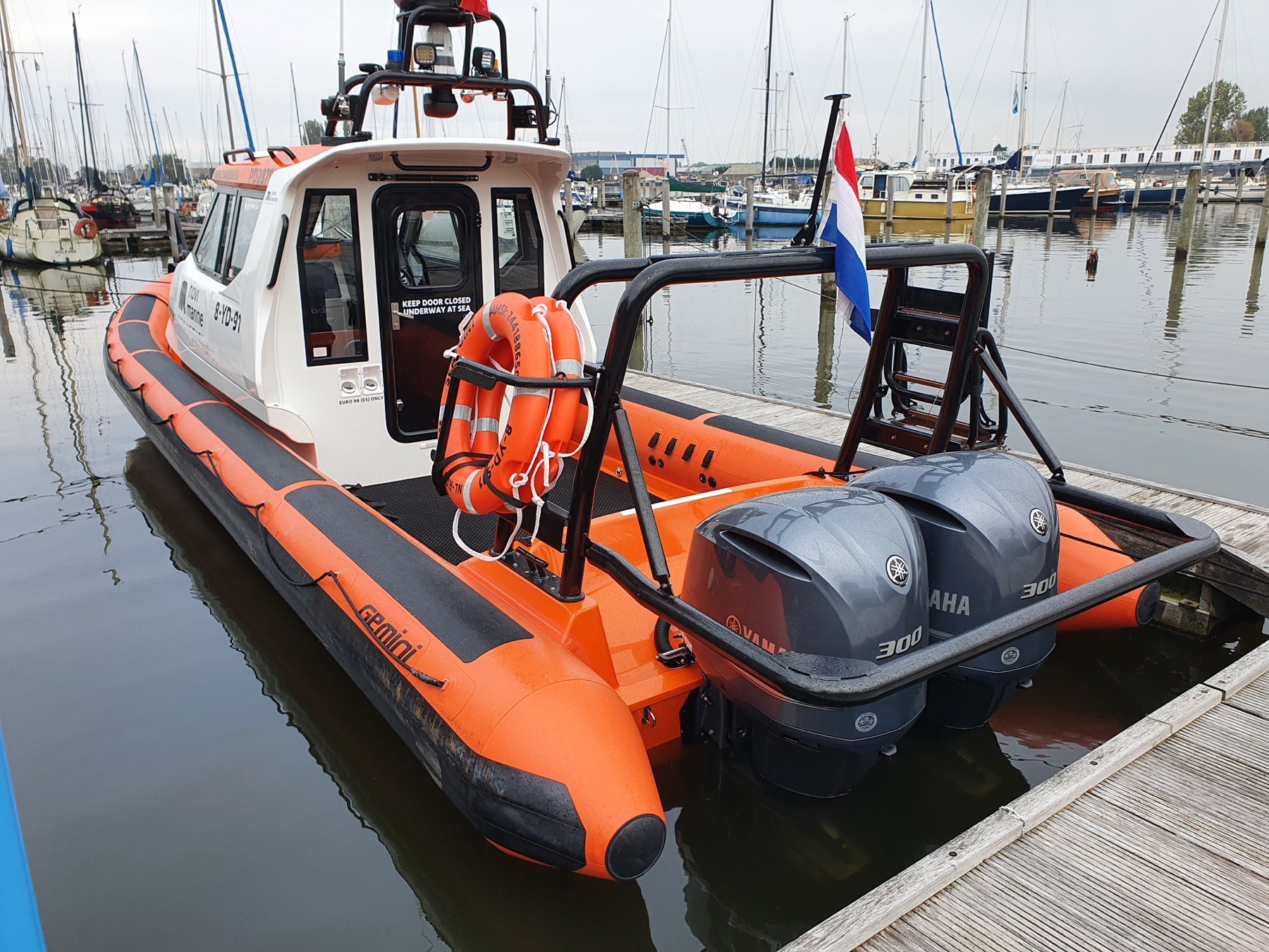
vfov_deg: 53.1
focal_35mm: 26
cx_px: 634
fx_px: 953
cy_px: 476
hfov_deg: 67.3
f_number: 2.4
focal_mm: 4.32
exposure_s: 1/327
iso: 50
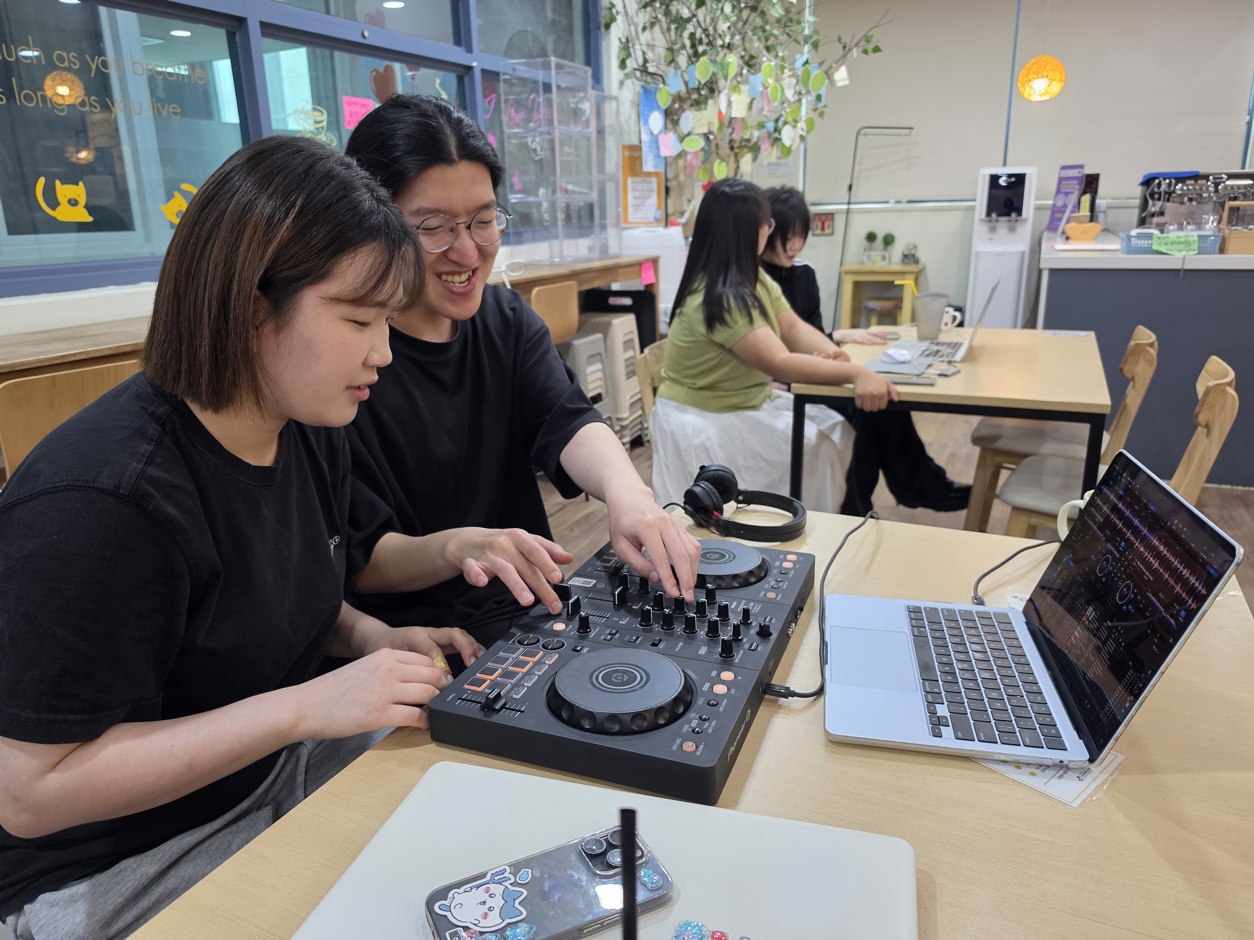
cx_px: 627
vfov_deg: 58.9
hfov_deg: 73.9
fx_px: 833
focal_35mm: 23
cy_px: 470
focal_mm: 6.5
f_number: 1.4
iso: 200
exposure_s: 1/120
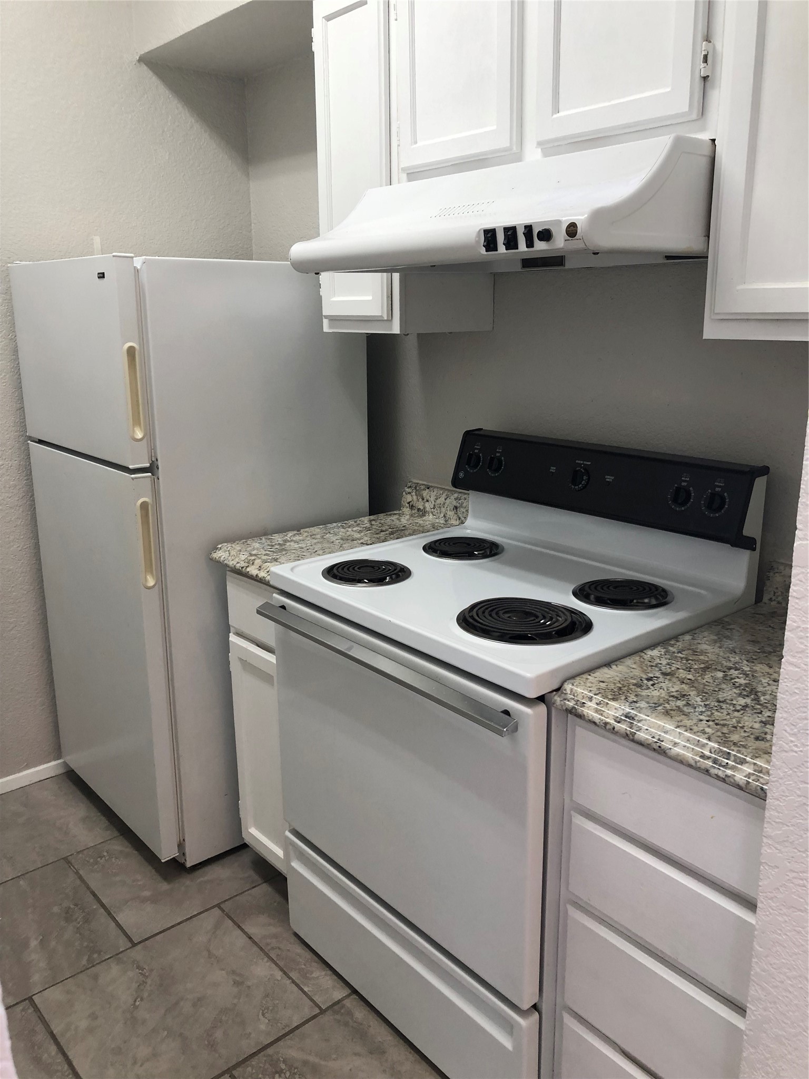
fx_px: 873
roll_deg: +0.3
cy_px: 540
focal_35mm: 28
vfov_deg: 63.4
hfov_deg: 49.7
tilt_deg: -13.9
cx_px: 404
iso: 32
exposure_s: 1/30
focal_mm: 3.99
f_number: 1.8
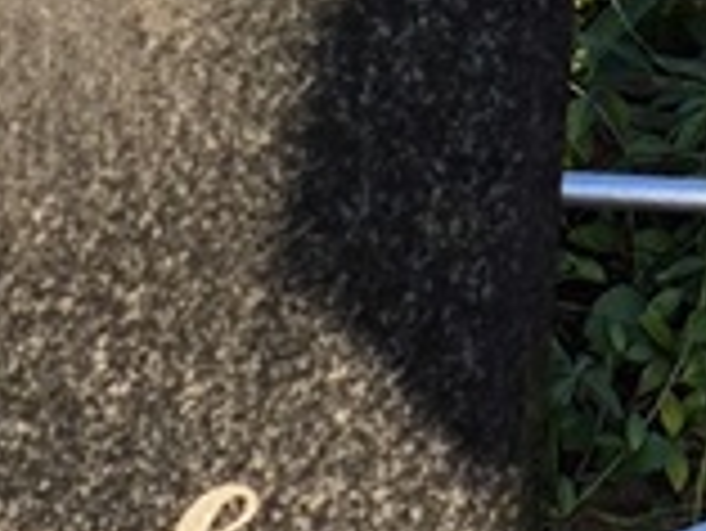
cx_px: -88
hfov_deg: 7.7
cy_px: 657
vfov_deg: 5.8
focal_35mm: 255
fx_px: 5205
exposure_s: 1/559
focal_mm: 4.71
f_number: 1.7
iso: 50
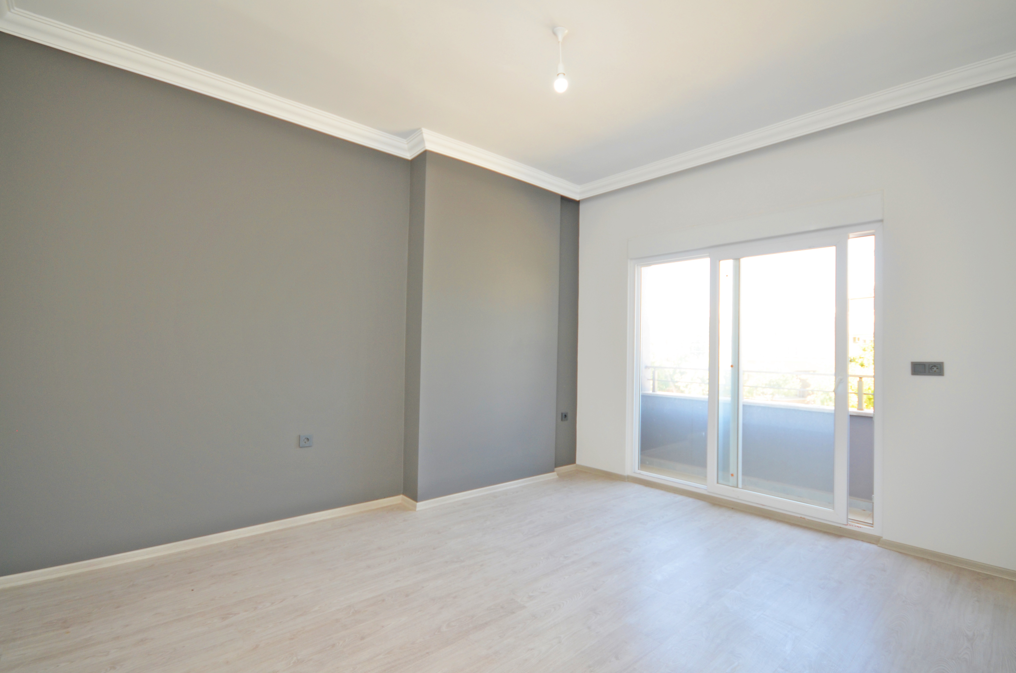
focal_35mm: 16
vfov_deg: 73.5
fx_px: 451
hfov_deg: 96.8
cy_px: 329
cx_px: 521
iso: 280
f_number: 4
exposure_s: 1/60
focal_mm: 10
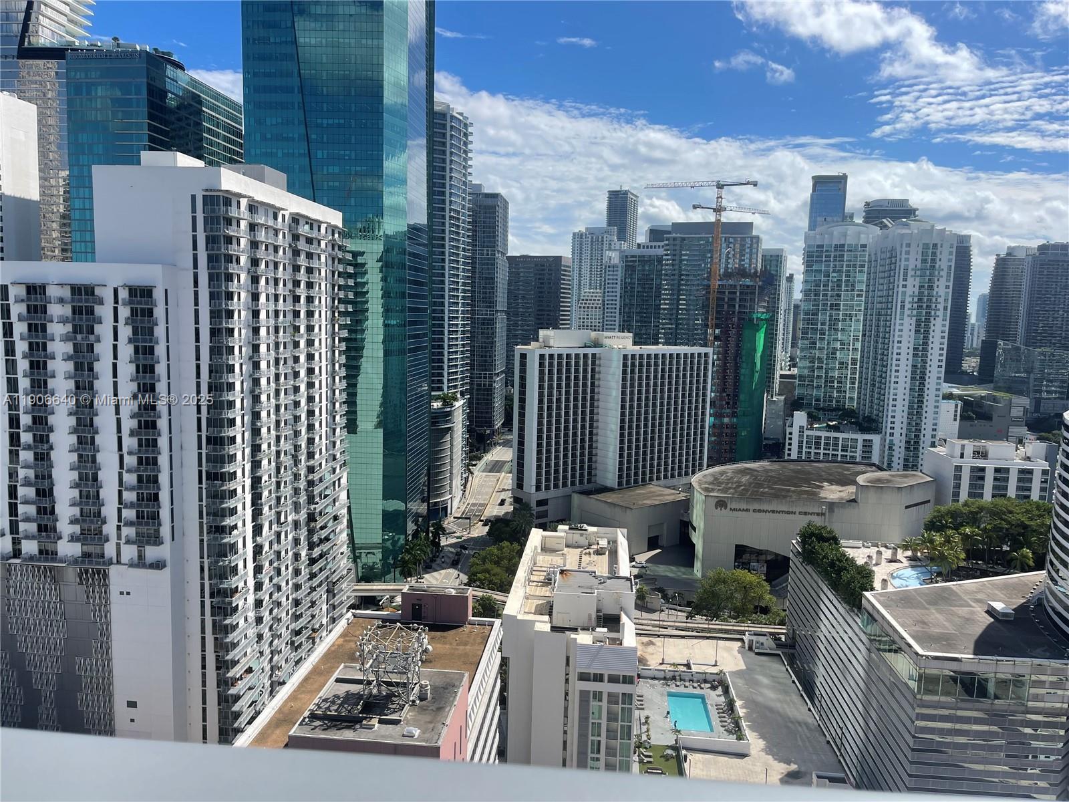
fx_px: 772
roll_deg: -1.1
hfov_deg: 69.4
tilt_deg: -7.4
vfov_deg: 54.9
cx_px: 534
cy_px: 401
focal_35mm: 25
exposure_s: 1/4902
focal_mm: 5.1
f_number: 1.6
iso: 32
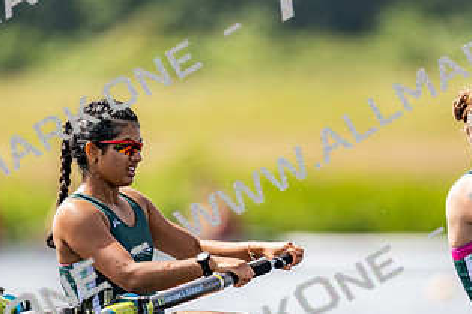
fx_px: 14545
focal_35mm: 1110
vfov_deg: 1.2
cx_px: 359
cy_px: 241
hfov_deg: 1.9
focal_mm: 600
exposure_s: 1/2500
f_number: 4
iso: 220
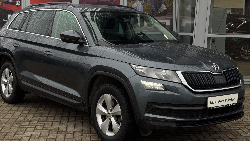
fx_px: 398
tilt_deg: -3.0
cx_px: 127
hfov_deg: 34.9
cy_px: 46
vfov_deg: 20.0
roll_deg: -0.7
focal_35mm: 60
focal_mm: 6.76
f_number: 1.78
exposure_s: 1/253
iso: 64
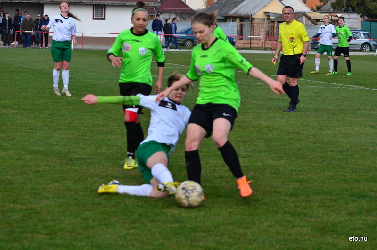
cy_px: 125
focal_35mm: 142
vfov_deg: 9.6
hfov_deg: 14.4
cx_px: 188
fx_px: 1489
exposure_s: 1/800
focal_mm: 95
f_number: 5
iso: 160
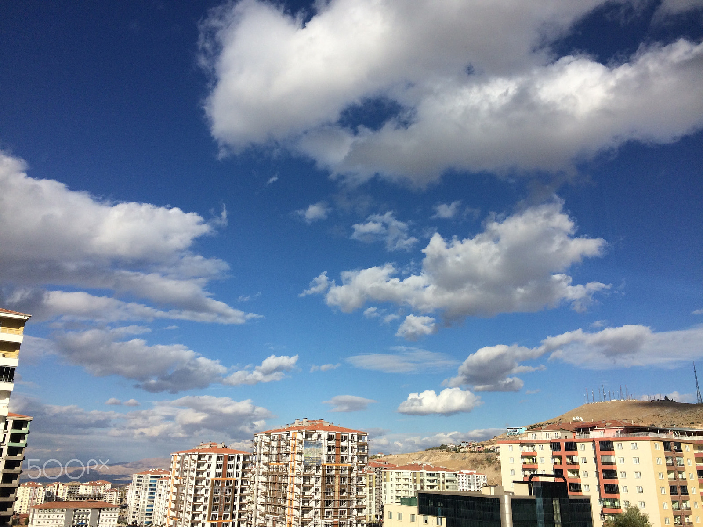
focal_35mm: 29
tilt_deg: +19.1
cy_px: 264
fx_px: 589
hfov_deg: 61.7
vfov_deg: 48.2
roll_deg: -0.5
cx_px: 352
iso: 32
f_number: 2.2
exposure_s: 1/3731
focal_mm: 4.15
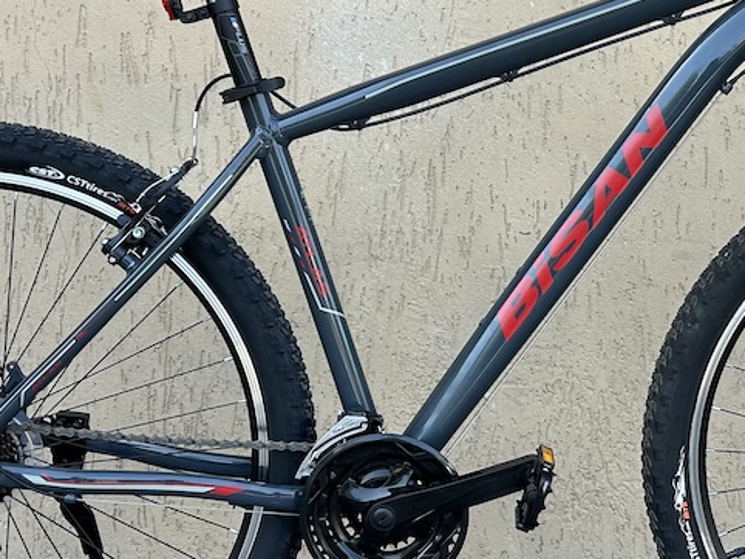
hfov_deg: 28.0
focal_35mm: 69
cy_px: 227
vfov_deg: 21.3
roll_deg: -0.7
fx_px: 1486
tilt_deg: -11.9
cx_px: 487
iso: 50
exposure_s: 1/458
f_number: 1.5
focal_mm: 5.7
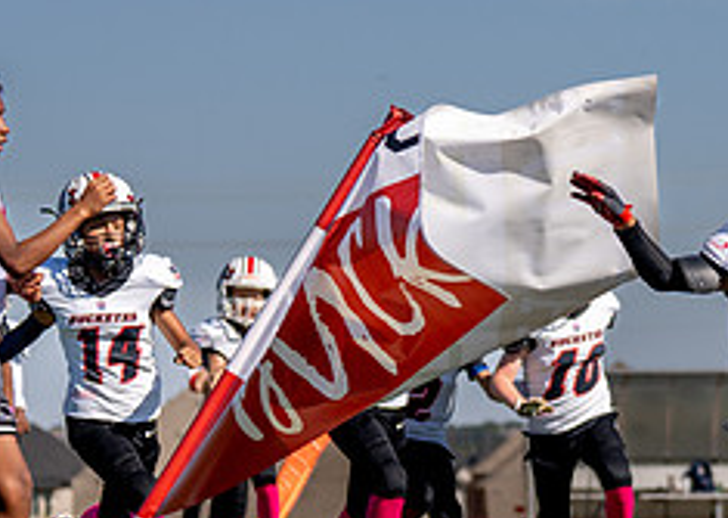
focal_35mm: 245
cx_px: 757
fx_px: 5057
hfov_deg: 8.2
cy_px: 365
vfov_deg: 5.9
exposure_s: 1/5000
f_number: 2.8
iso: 200
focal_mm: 70
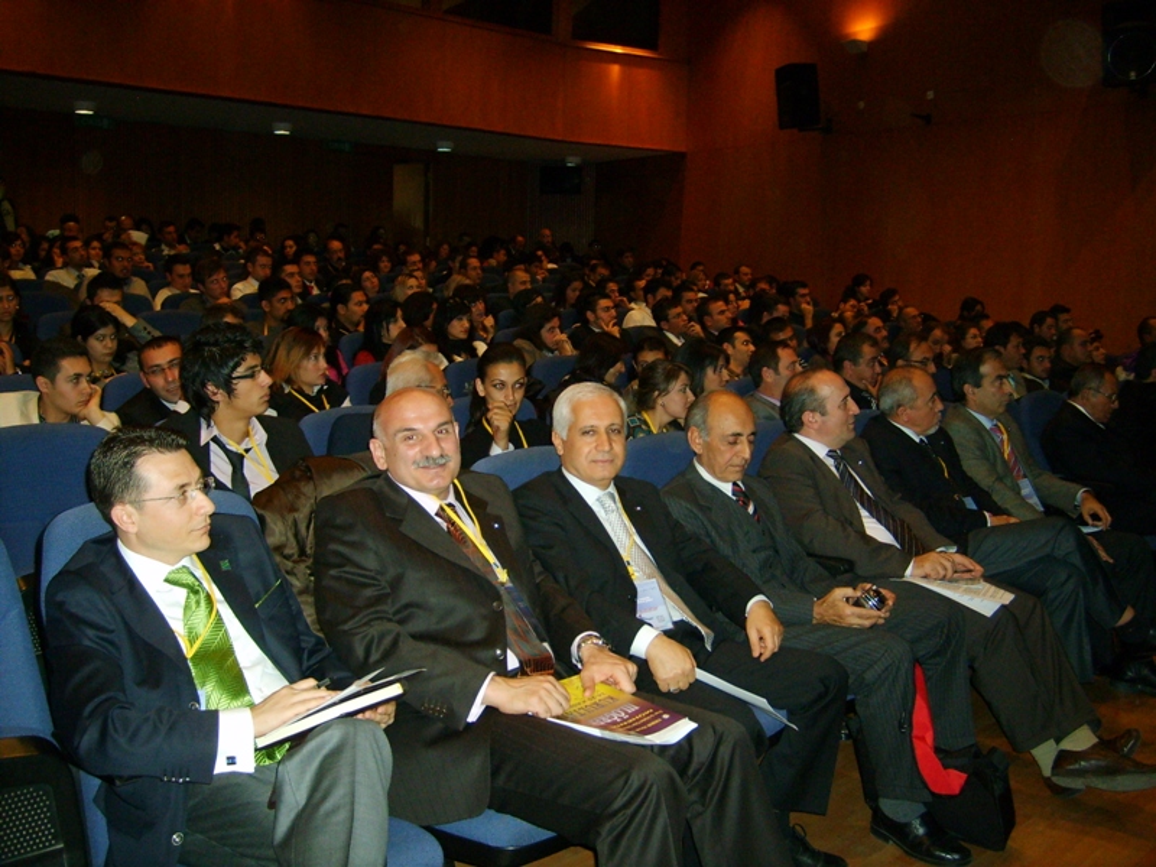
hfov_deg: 52.6
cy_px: 434
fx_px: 1169
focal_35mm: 35
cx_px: 578
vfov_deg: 40.7
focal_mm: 5.8
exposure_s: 1/30
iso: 277
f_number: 2.8
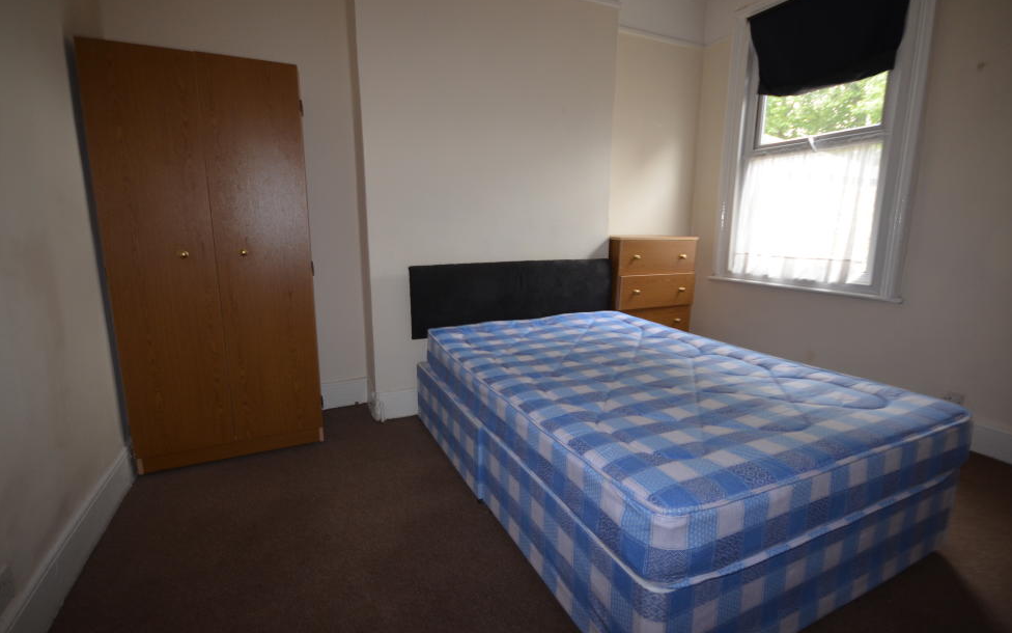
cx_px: 496
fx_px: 441
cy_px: 304
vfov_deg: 71.2
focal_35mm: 16
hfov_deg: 97.8
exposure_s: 1/60
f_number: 4
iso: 560
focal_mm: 10
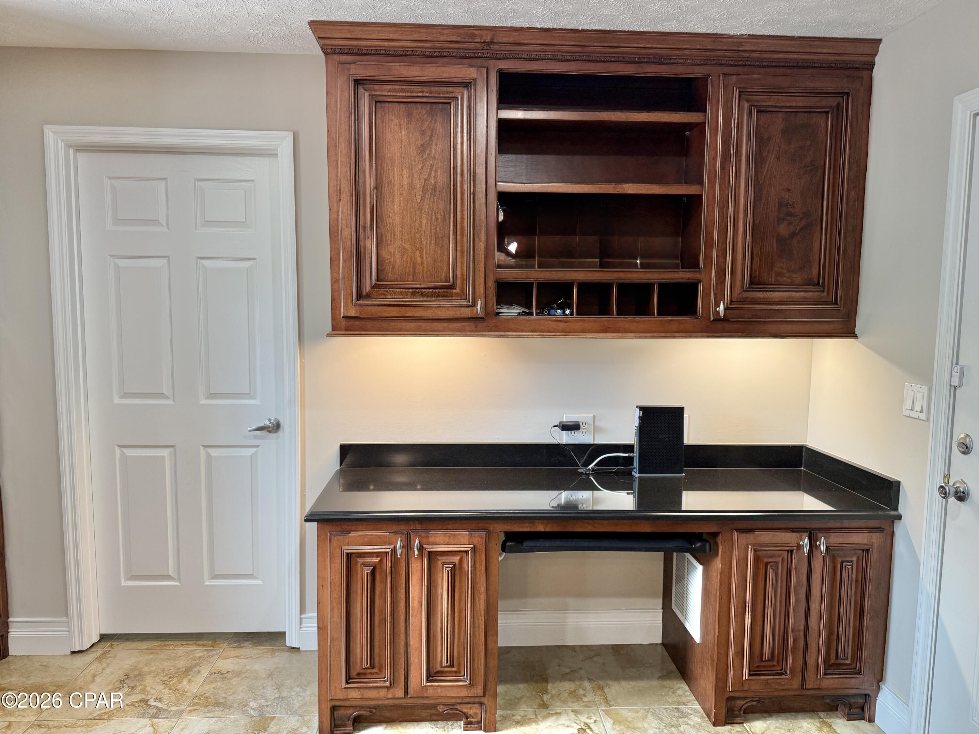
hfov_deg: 71.6
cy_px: 367
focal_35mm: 24
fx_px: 679
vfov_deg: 56.8
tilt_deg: -5.1
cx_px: 490
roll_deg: -0.6
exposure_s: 1/60
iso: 125
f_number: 1.78
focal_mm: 6.76
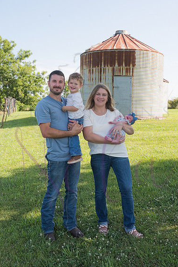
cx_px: 89
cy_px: 134
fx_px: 304
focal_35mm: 41
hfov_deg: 32.6
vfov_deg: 47.4
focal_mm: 40
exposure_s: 1/320
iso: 400
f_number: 9
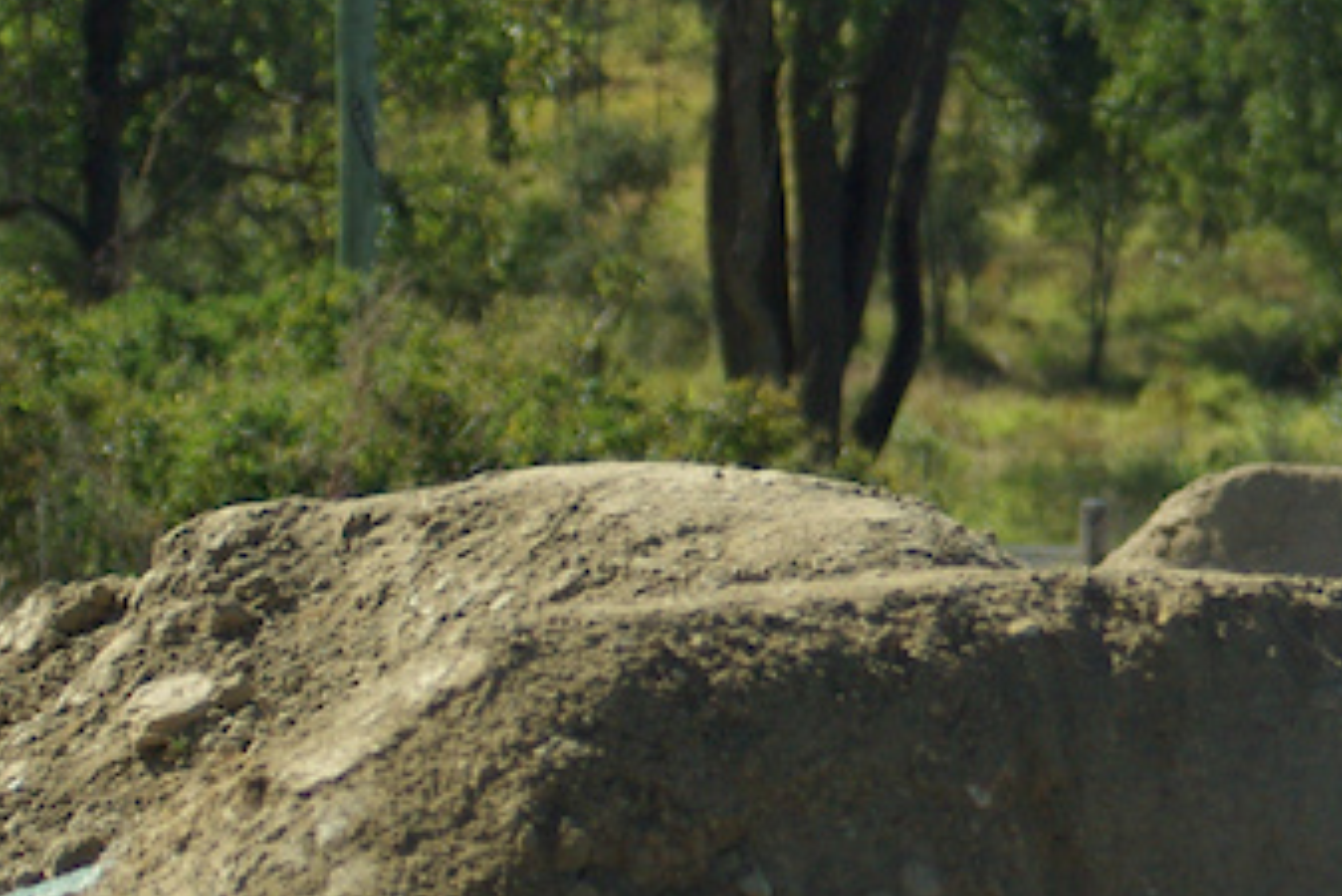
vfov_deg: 4.6
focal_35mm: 297
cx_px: 1266
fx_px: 11058
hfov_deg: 6.9
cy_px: 356
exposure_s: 1/1600
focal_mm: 65
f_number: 5.6
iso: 400
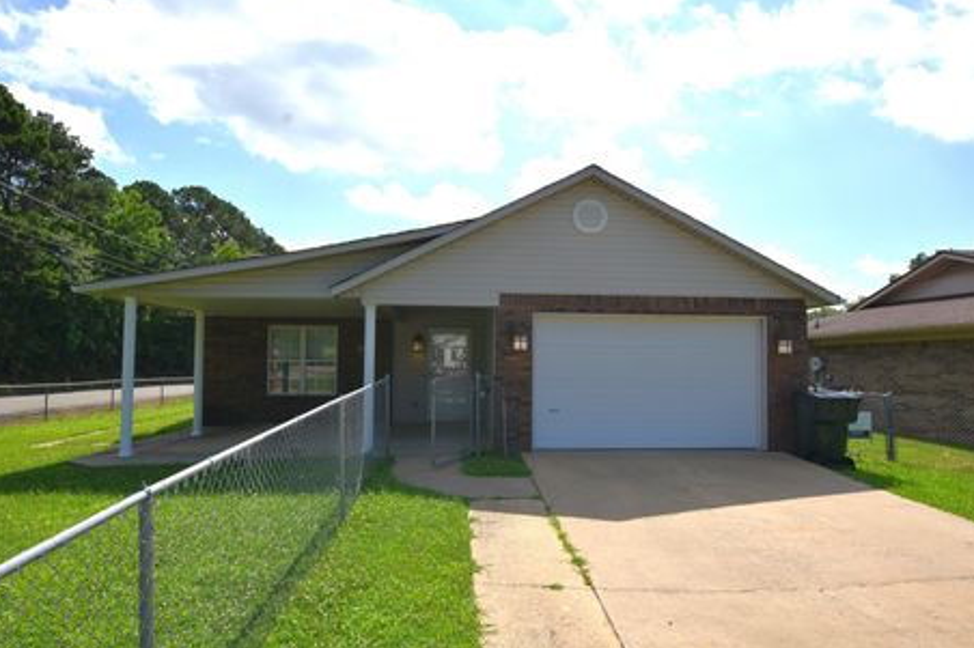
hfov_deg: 81.2
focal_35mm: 21
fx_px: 568
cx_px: 491
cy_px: 337
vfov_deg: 59.4
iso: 200
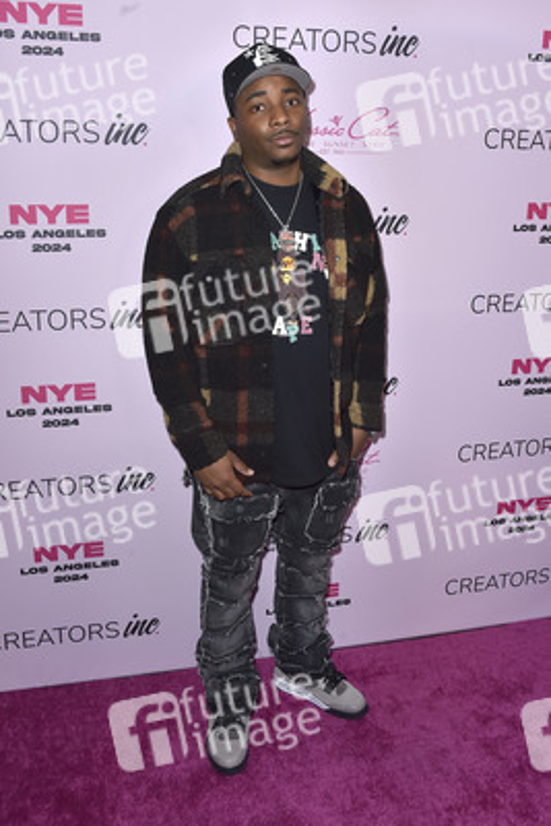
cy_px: 413
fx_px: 734
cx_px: 276
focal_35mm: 32
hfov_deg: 41.1
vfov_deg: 58.7
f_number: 7.1
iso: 200
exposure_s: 1/250
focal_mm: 32
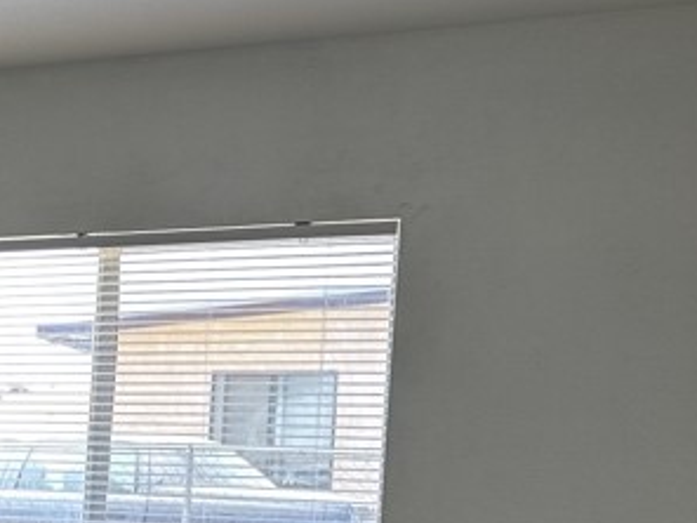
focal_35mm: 83
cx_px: -436
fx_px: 1671
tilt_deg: -1.5
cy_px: 539
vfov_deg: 17.3
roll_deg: -2.2
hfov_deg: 19.5
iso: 80
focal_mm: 6.86
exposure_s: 1/165
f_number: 1.78
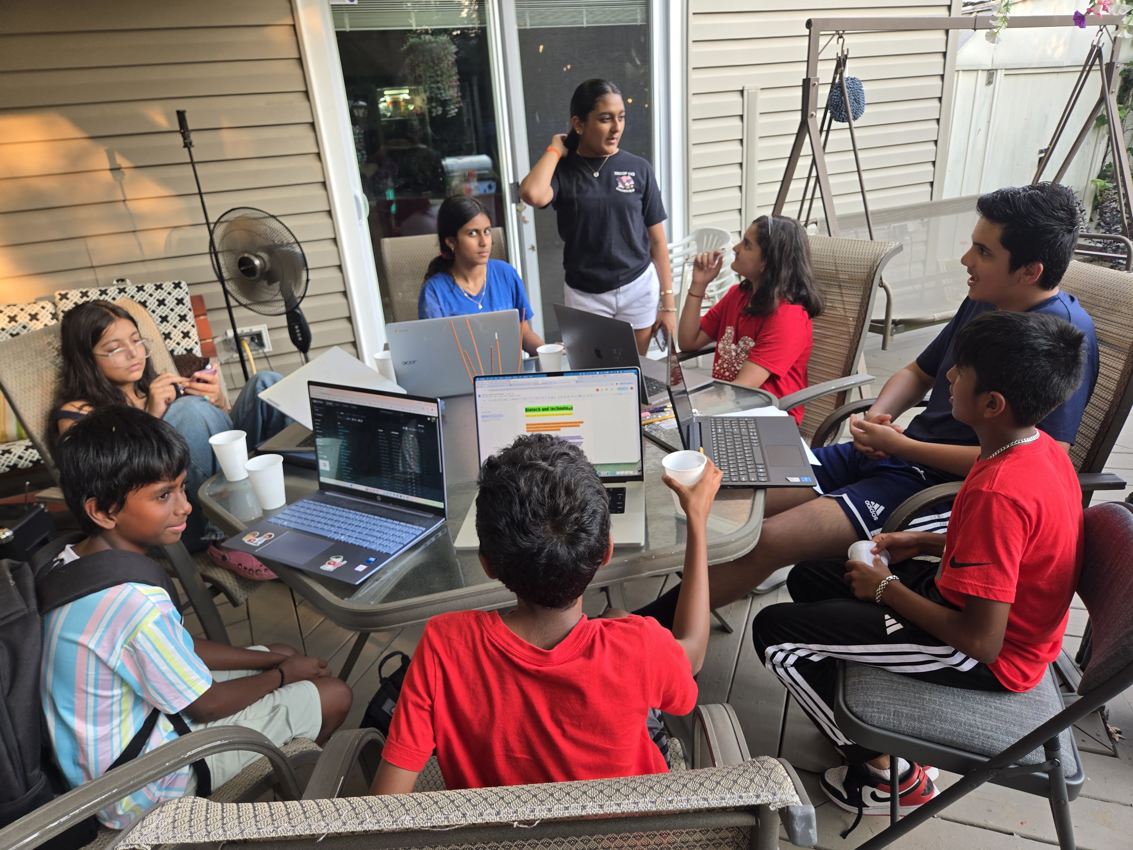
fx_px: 753
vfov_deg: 58.9
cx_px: 566
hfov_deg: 73.9
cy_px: 425
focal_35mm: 23
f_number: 1.8
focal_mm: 5.4
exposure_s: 1/120
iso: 50
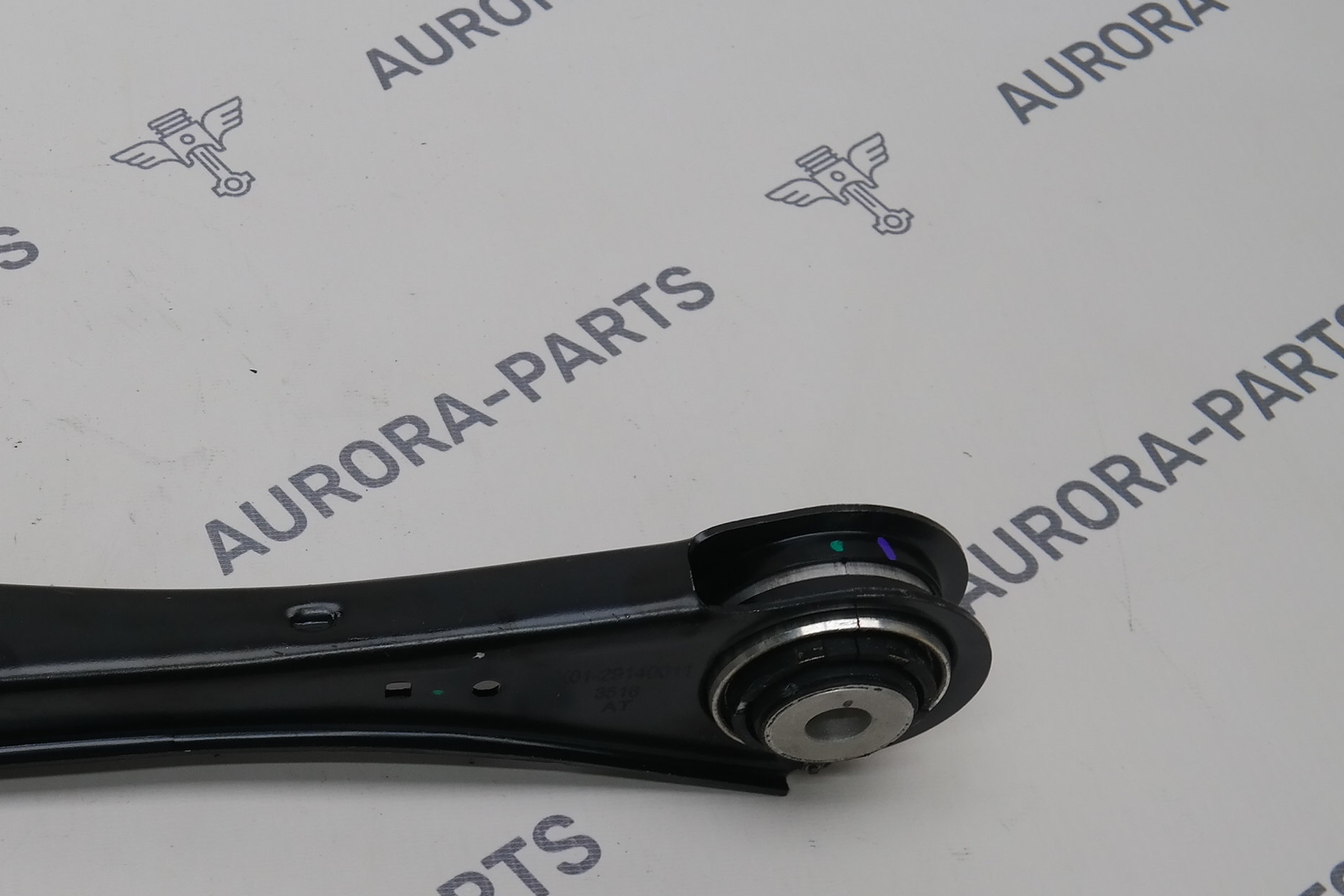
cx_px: 25
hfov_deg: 30.3
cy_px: 602
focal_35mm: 62
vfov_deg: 21.8
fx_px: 2314
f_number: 7.1
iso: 200
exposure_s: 1/40
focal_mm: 20
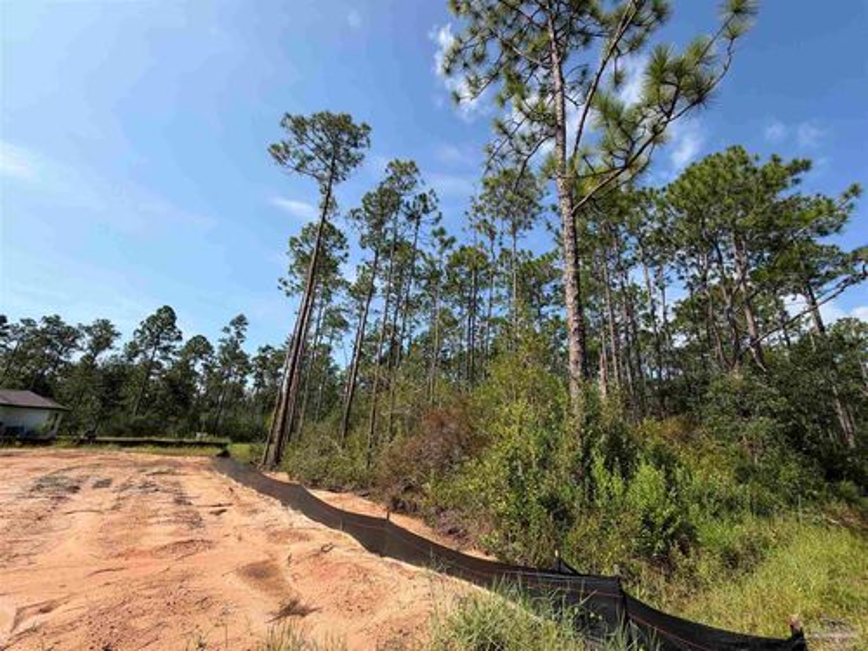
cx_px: 434
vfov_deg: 85.7
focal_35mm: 14
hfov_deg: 102.1
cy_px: 326
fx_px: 351
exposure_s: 1/770
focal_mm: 2.22
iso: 25
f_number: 2.2
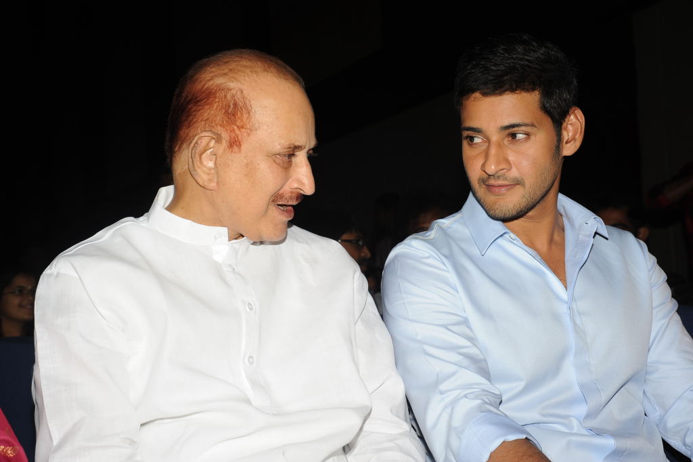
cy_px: 231
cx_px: 346
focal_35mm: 70
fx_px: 1347
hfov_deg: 28.9
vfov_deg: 19.4
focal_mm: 70
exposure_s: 1/125
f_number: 10
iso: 200
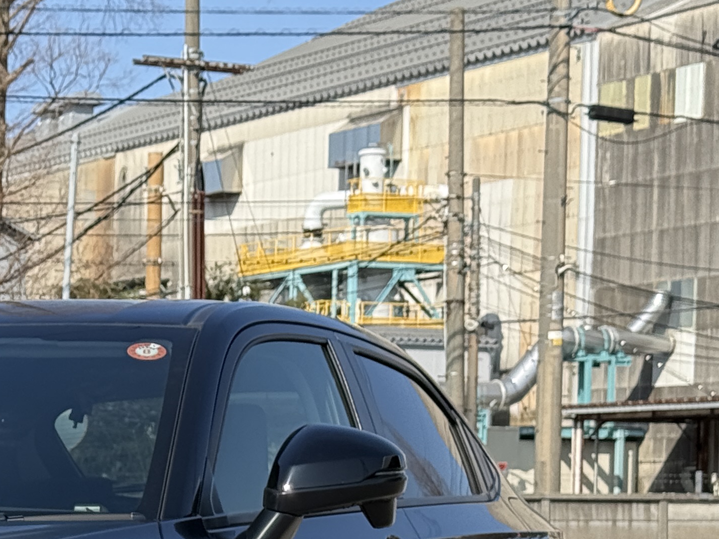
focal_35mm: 135
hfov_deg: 14.0
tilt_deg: -1.7
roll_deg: -0.2
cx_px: -215
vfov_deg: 10.8
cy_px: 618
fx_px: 2804
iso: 64
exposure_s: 1/3534
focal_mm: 6.76
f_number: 1.78
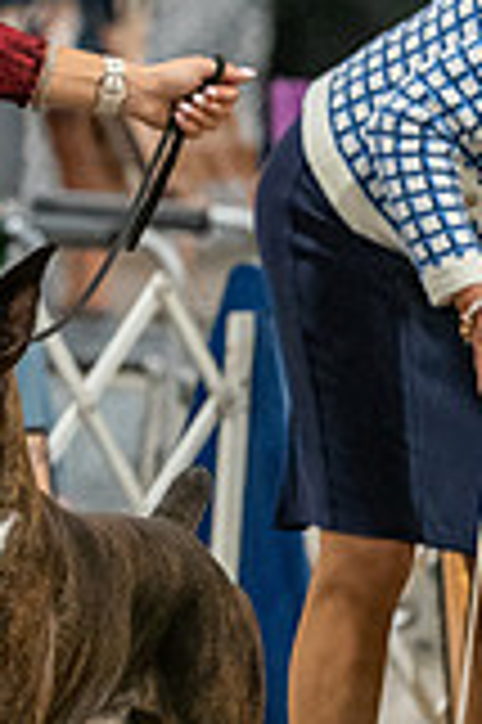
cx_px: -104
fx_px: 10747
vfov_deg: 3.9
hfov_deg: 2.6
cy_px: 238
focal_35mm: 534
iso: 6400
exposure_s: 1/250
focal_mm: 191
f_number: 3.5
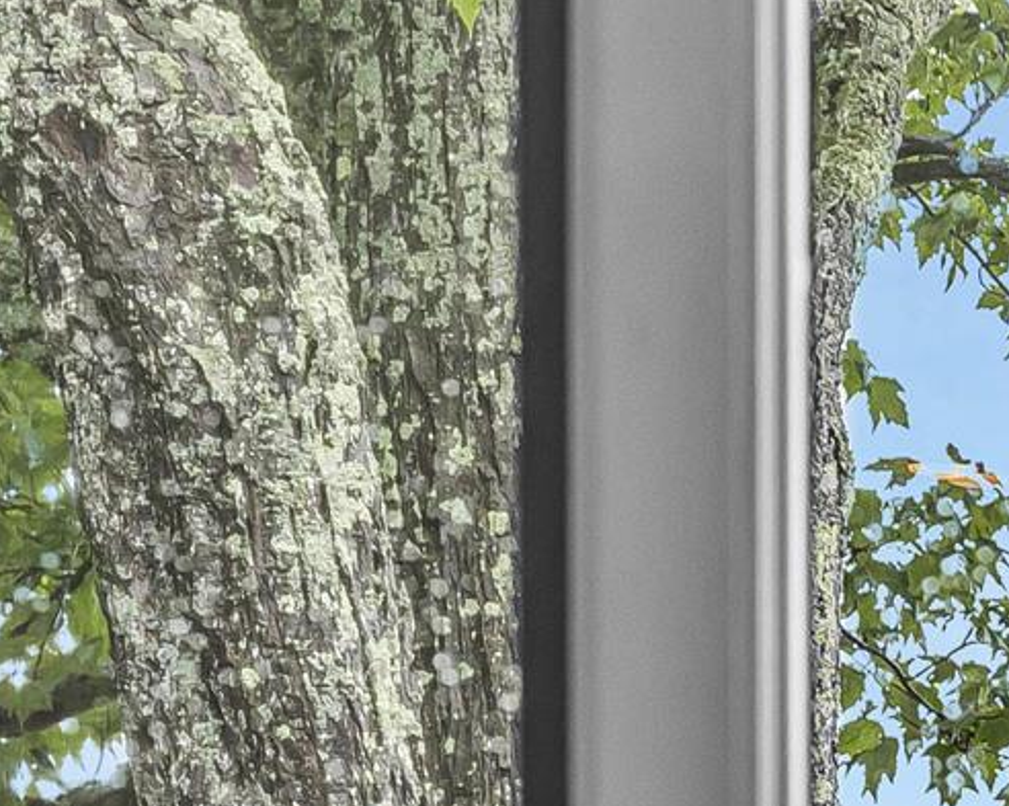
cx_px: 2063
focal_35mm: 387
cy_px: 1526
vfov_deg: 4.0
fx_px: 11550
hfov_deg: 4.9
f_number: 4.5
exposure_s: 1/500
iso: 320
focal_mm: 66
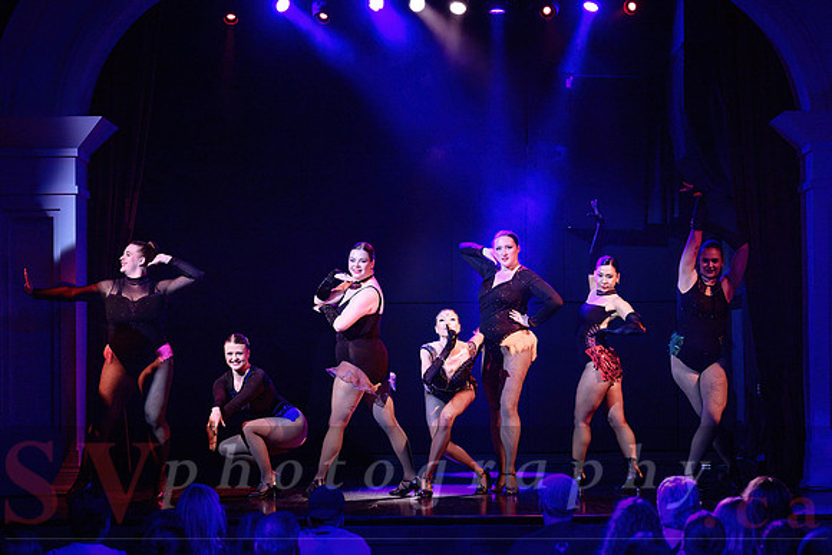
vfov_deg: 13.8
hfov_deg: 20.5
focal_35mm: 99
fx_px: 2296
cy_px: 300
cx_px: 449
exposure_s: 1/200
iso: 1600
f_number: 2.8
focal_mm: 90
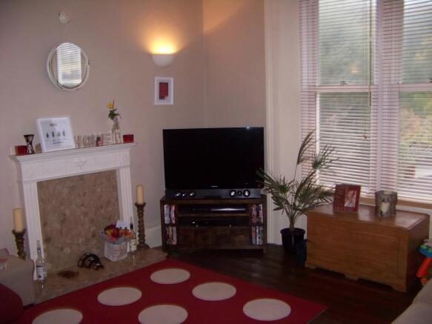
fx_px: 449
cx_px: 216
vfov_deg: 39.6
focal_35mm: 36
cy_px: 162
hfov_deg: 51.4
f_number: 2.8
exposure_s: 1/30
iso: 200
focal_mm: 5.85
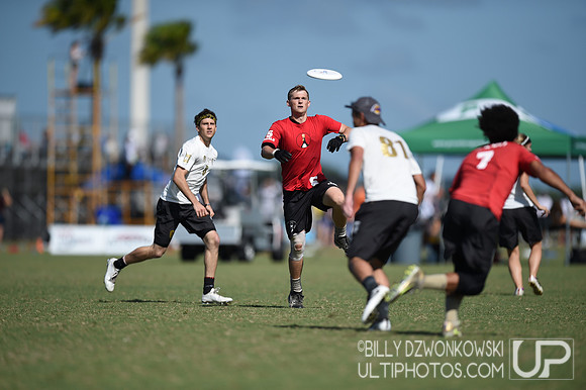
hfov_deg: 5.2
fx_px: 6507
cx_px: 293
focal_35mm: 400
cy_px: 195
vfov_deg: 3.4
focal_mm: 400
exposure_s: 1/8000
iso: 200
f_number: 2.8
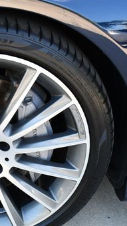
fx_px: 425
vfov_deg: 29.7
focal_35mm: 71
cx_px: -33
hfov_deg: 16.2
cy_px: 137
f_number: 4.5
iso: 400
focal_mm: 18
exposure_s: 1/250
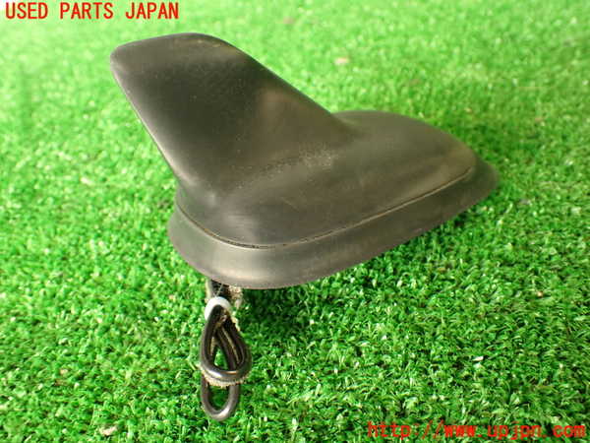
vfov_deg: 44.2
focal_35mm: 32
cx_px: 295
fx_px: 545
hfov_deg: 56.8
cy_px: 222
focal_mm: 5.79
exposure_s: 1/30
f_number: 2.4
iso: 320
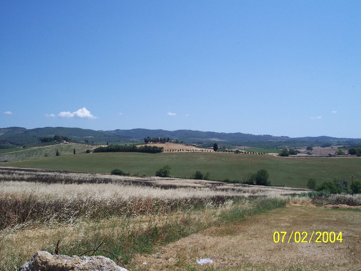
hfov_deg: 49.0
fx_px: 396
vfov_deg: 37.7
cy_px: 136
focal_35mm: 38
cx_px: 180
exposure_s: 1/1000
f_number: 4.8
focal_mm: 8
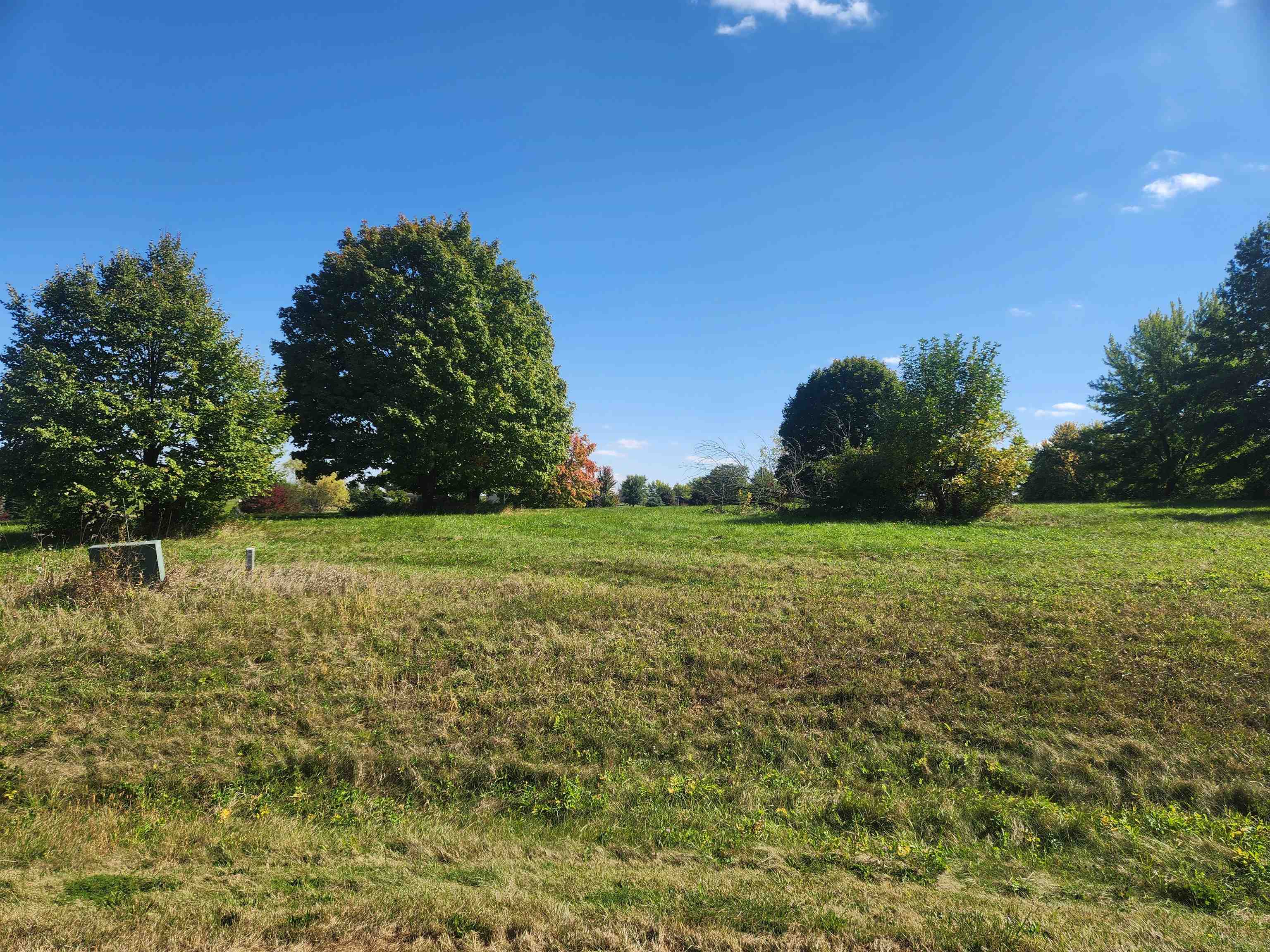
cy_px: 476
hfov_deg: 73.9
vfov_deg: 58.9
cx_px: 635
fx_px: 844
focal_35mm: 23
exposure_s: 1/1332
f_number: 1.8
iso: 20
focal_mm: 5.4
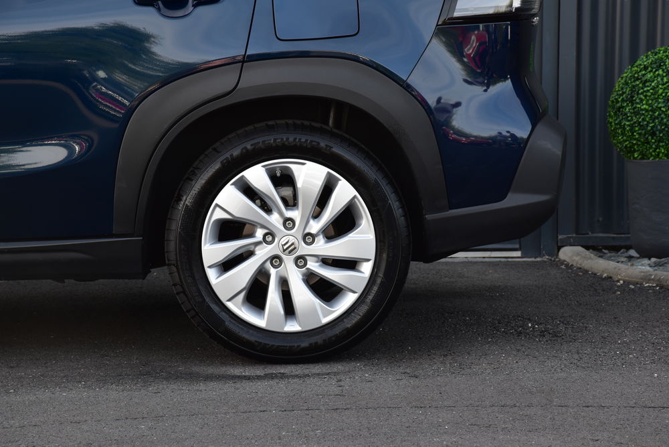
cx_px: 334
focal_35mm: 135
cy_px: 224
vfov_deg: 10.2
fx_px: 2509
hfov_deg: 15.2
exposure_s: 1/125
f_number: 9
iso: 400
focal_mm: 90
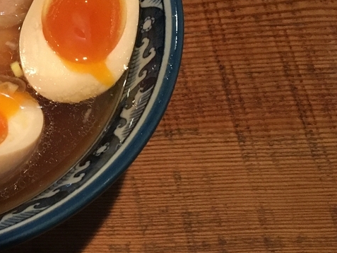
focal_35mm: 73
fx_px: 711
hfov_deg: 24.5
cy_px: 49
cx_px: -53
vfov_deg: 20.0
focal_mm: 4.15
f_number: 2.2
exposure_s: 1/15
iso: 250
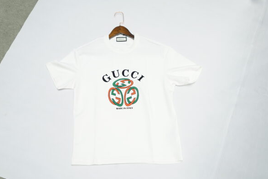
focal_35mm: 51
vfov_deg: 26.5
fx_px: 380
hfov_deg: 38.9
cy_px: 90
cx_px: 132
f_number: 4
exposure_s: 1/200
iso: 800
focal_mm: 50
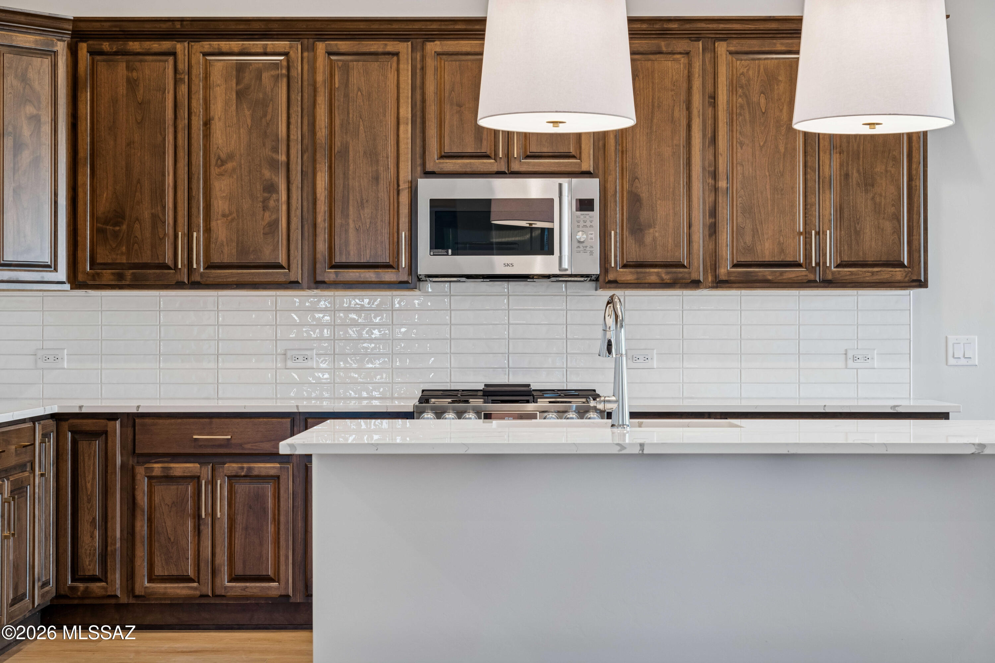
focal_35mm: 59
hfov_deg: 33.9
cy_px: 332
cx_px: 498
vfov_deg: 23.0
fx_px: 1631
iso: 200
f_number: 8
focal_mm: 59
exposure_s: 1/10
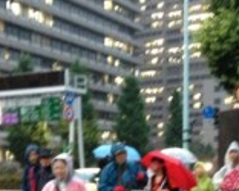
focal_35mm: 93
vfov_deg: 16.1
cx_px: 162
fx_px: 658
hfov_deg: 20.5
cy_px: 208
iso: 400
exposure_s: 1/17
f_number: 2.4
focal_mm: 4.13
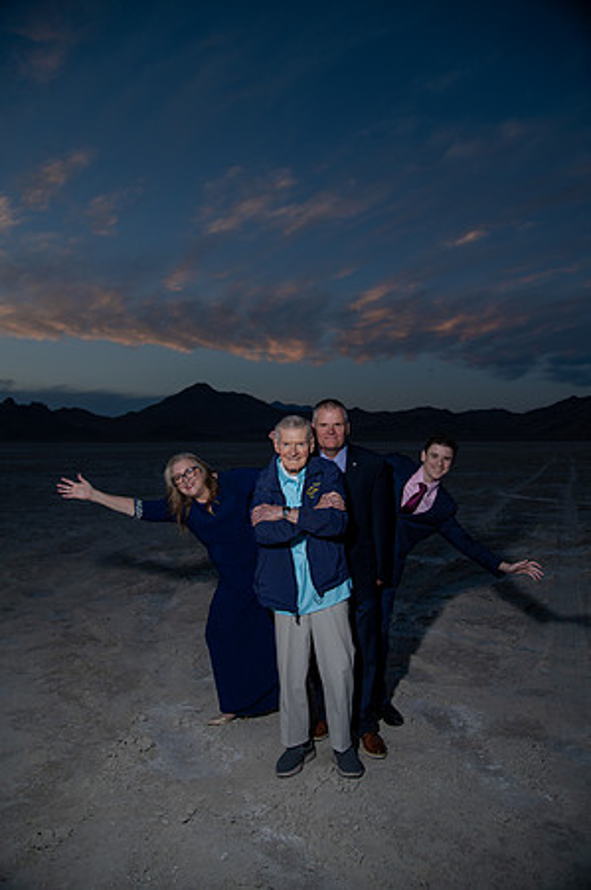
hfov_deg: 46.3
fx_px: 691
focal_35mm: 28
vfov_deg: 65.5
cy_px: 445
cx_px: 296
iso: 200
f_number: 4
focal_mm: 28
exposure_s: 1/200
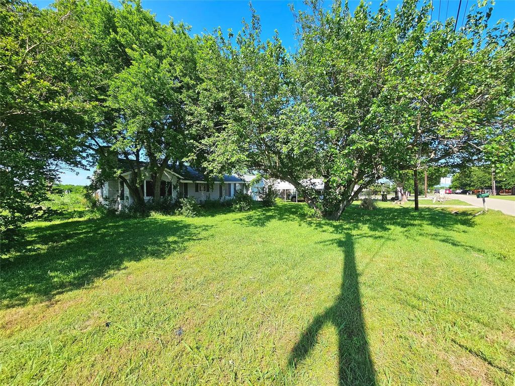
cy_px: 193
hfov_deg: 106.2
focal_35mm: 13
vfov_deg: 89.9
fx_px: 193
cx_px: 258
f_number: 2.2
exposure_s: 1/1250
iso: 50
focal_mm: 2.2
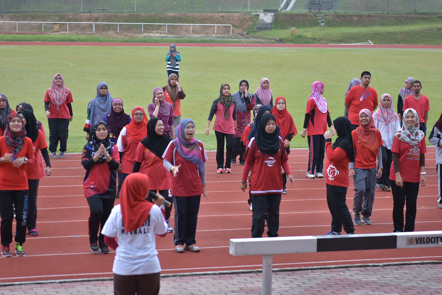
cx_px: 221
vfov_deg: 13.1
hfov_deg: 19.4
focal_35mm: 105
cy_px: 148
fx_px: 1290
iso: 100
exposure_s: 1/200
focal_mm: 70
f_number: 2.8
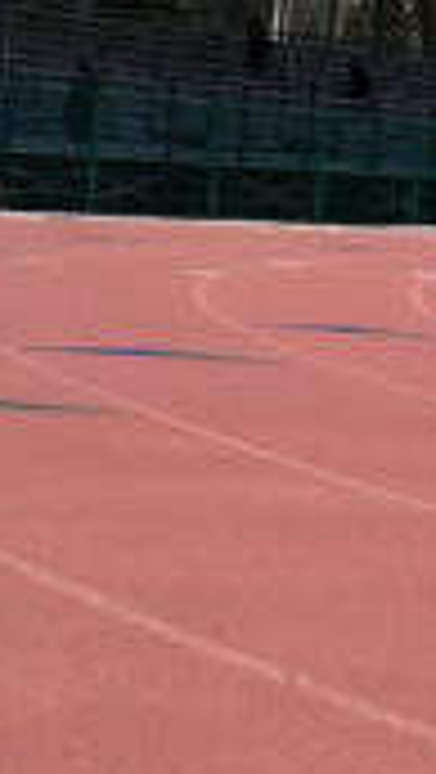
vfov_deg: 7.6
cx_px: 1250
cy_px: 241
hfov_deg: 4.1
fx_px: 5839
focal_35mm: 285
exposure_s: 1/400
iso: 280
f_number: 18
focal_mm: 30.5
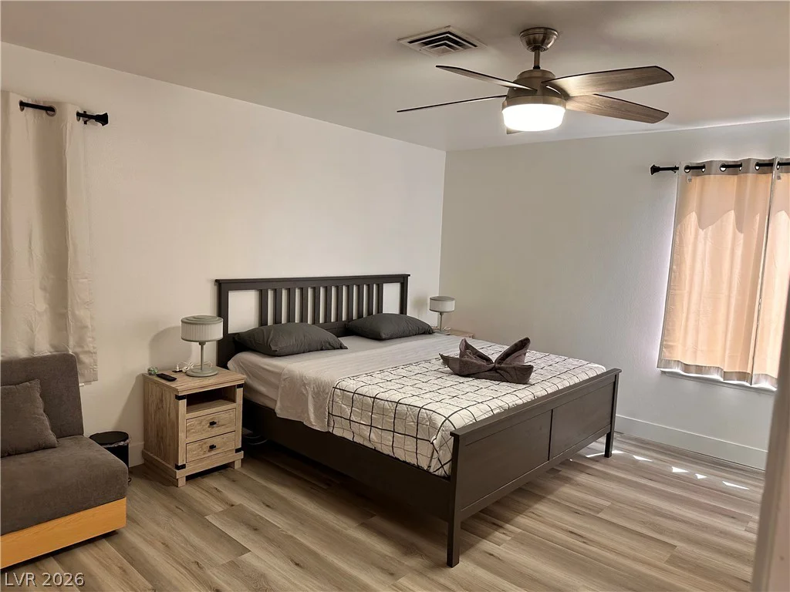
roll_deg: -2.7
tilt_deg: -6.6
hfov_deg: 71.6
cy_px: 296
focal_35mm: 24
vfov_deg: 56.8
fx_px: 548
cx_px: 395
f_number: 1.78
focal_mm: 6.86
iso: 160
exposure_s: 1/120
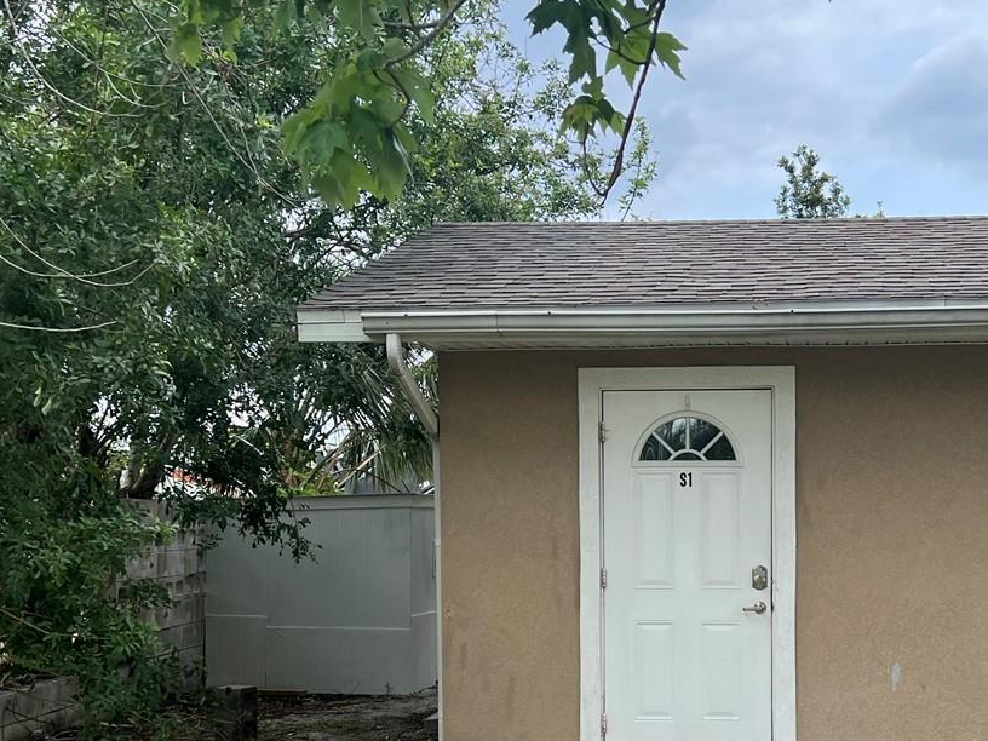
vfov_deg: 28.2
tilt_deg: -2.4
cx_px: 683
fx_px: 1456
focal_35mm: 51
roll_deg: +0.0
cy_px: 548
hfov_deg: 37.0
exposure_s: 1/1029
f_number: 1.5
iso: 50
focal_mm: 5.7
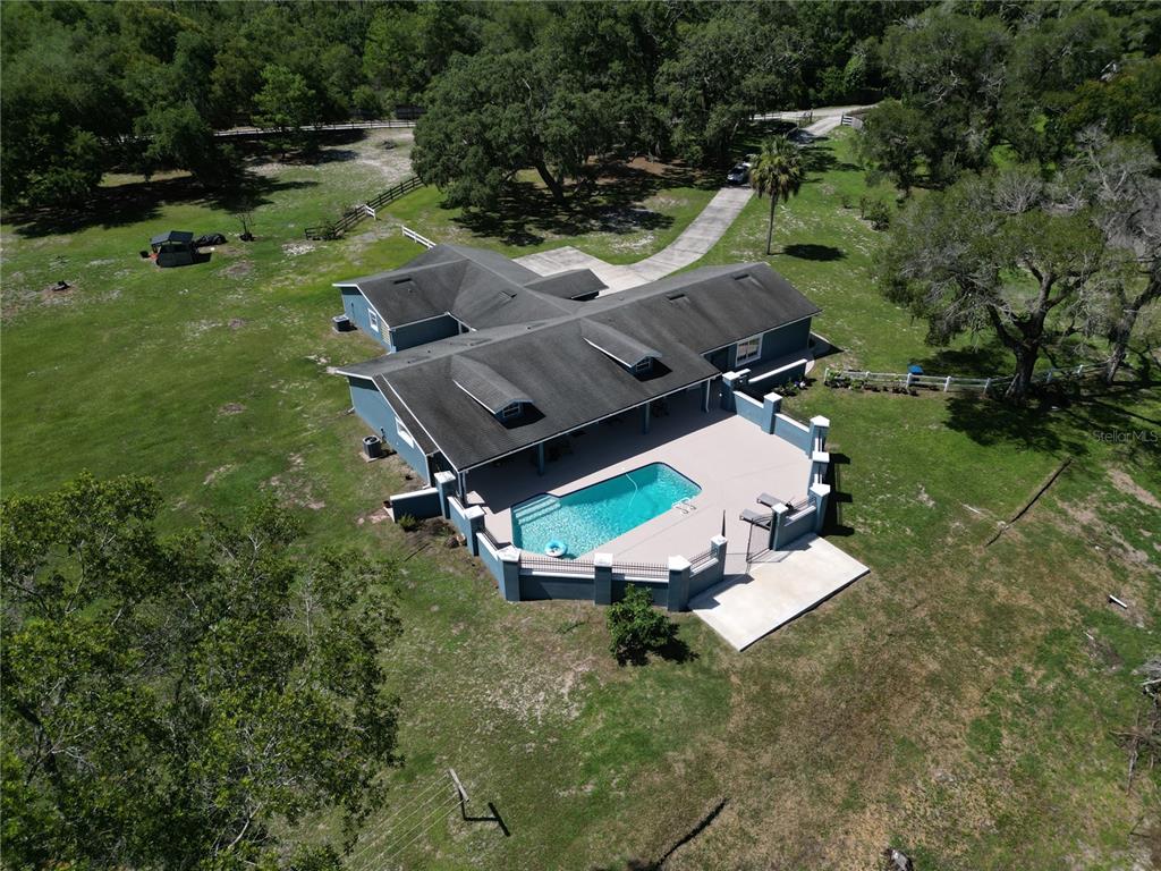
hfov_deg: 71.6
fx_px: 805
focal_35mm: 24
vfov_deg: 56.8
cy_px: 436
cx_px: 580
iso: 100
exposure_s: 1/80
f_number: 1.7
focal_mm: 6.72
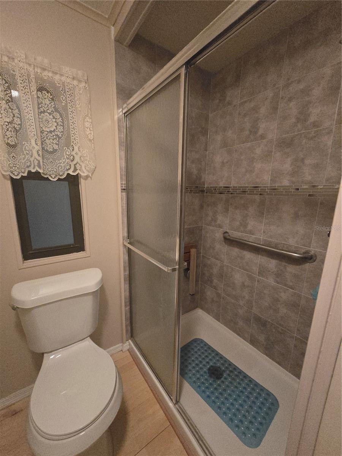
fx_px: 171
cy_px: 228
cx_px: 171
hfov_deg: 89.9
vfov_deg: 106.2
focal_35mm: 13
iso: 1600
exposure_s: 1/60
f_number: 2.2
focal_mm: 2.2
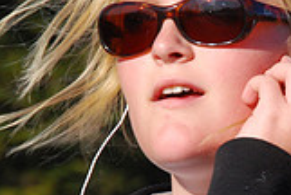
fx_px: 6568
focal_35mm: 811
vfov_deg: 1.7
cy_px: 130
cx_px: 248
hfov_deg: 2.5
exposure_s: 1/250
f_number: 13
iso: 400
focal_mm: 150
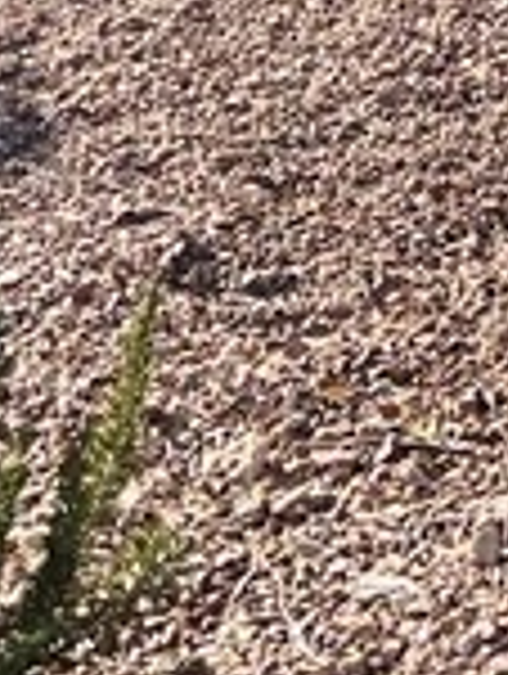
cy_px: -652
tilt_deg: +4.7
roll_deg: +0.6
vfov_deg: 10.3
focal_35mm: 177
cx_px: 688
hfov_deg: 8.3
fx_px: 3454
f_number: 1.5
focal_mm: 5.7
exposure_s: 1/1972
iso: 50
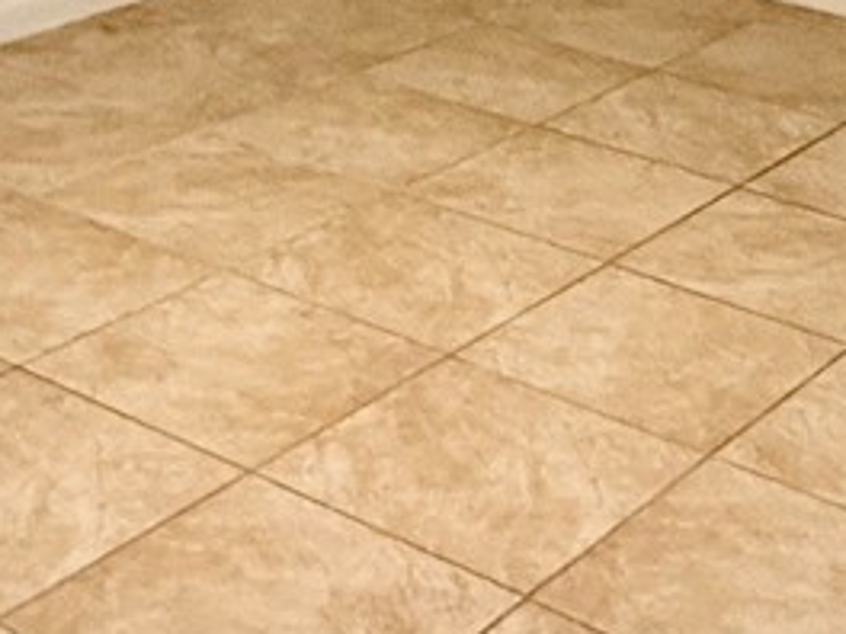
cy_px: 157
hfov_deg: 23.0
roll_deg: -4.0
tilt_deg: -21.1
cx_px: 474
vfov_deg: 17.3
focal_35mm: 85
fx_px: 2077
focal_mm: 2.22
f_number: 2.2
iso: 250
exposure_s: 1/60
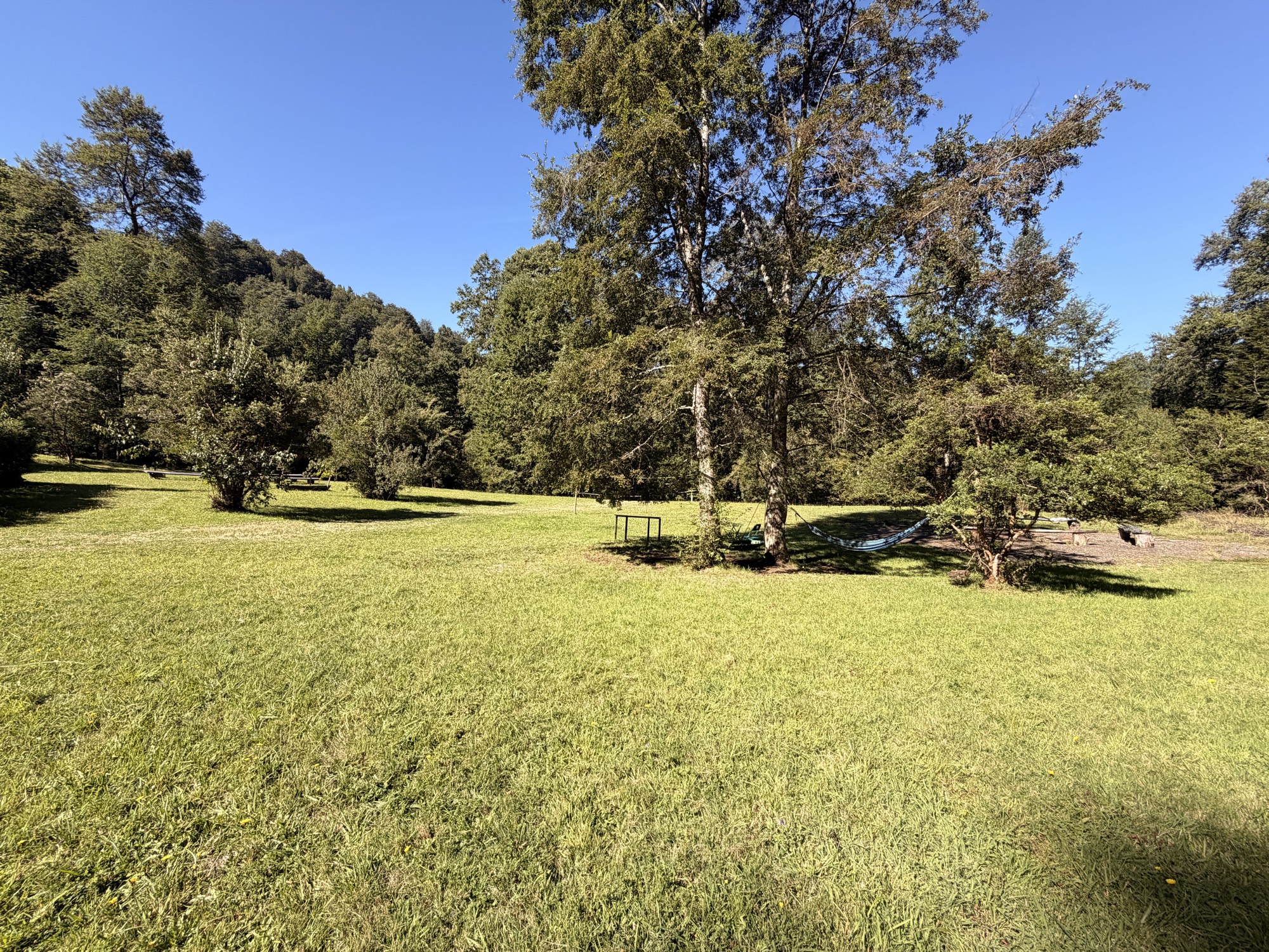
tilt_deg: -1.3
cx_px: 634
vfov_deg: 85.7
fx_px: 513
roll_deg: -1.2
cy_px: 476
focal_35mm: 14
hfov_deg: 102.1
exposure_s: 1/694
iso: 40
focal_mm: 2.22
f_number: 2.2
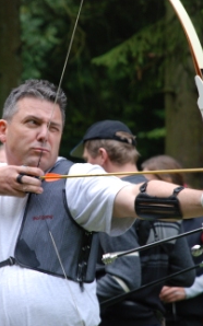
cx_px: 77
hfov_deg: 4.2
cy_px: 163
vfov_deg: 6.8
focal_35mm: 311
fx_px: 2754
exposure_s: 1/125
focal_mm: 135
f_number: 5.6
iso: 320
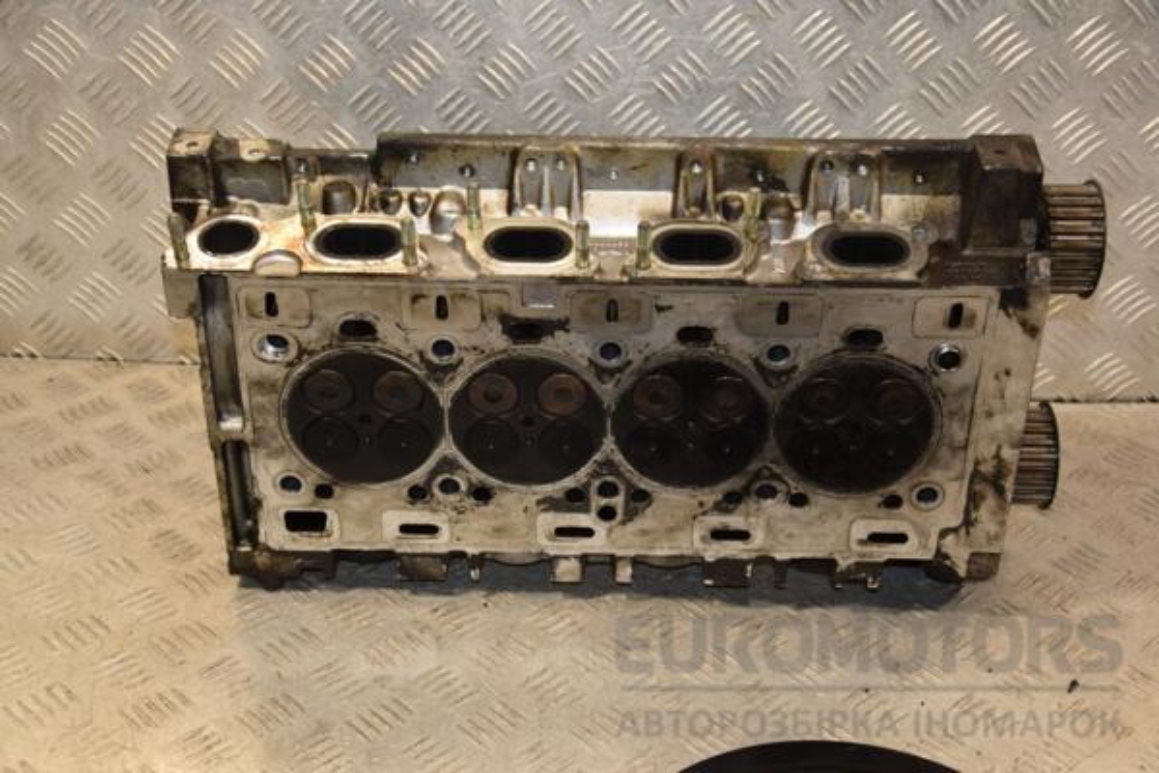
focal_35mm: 51
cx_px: 580
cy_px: 386
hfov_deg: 38.9
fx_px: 1642
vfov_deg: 26.5
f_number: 5
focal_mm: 34
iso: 800
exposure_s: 1/160
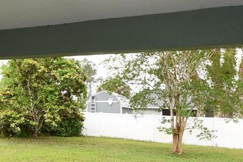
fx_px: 263
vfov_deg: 33.5
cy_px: 121
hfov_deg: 49.0
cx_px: 88
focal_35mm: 39
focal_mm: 10
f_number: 5
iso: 100
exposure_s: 1/100
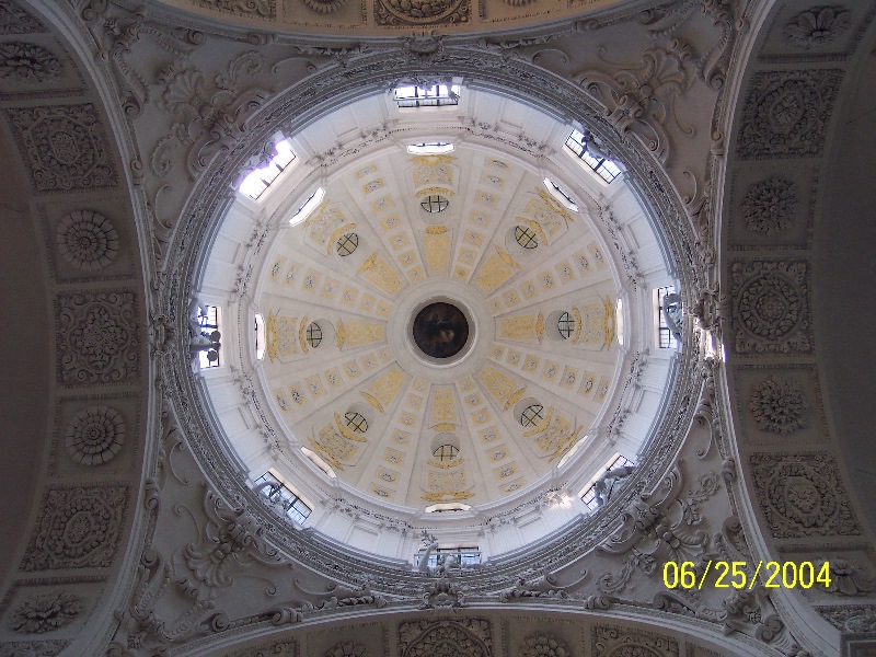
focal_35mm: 38
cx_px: 438
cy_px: 328
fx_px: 962
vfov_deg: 37.7
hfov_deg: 49.0
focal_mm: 8
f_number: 2.8
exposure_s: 1/45
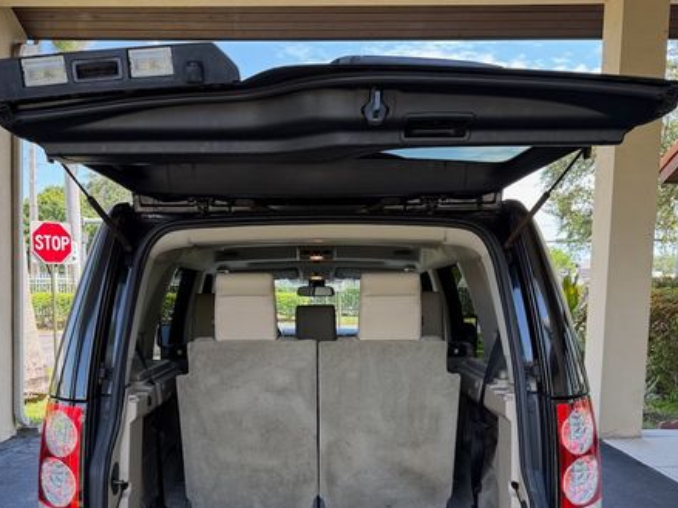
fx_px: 685
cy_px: 367
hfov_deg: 52.6
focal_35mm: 35
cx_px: 310
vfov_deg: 39.8
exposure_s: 1/288
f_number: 1.78
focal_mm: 6.76
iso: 80
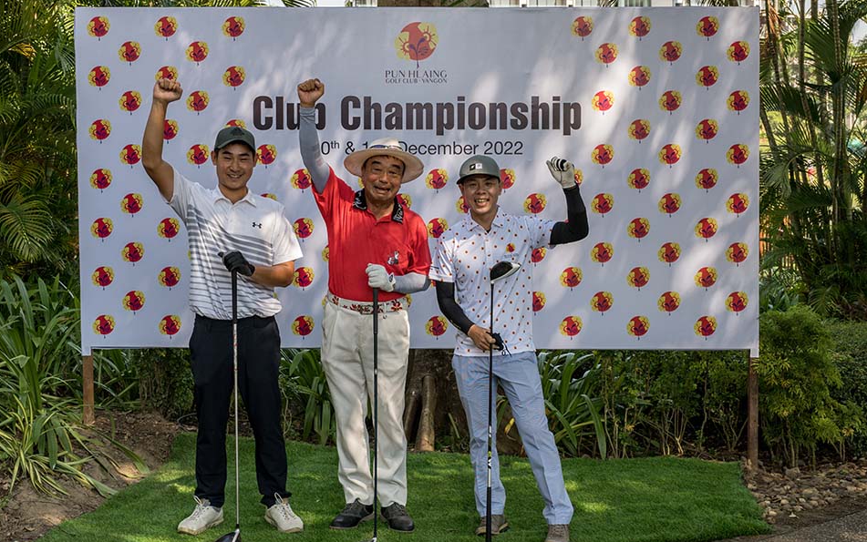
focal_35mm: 37
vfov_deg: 34.4
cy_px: 290
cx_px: 431
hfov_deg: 52.7
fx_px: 875
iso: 360
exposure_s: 1/320
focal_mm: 36
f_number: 7.1
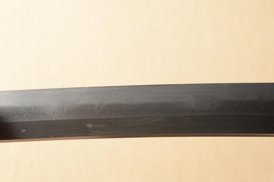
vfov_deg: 11.4
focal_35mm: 120
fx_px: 913
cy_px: 91
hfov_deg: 17.1
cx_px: 137
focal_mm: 80
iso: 400
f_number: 11
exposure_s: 1/1.6
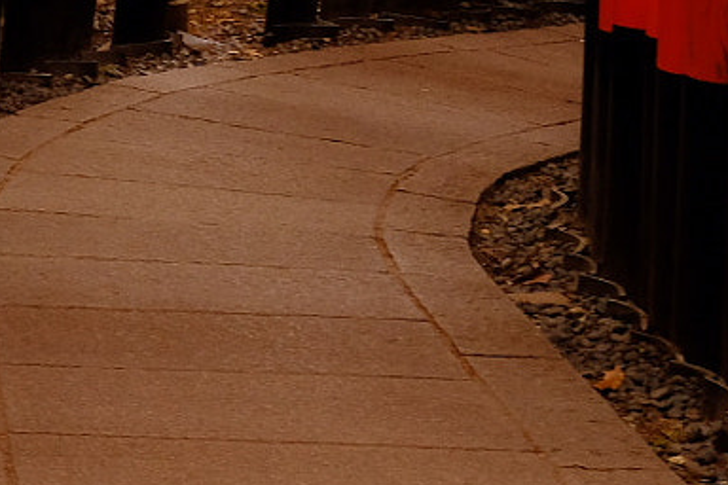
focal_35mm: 146
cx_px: -265
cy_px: -54
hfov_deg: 13.5
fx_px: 2952
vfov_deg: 9.3
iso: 800
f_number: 16
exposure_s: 1/10
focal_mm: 23
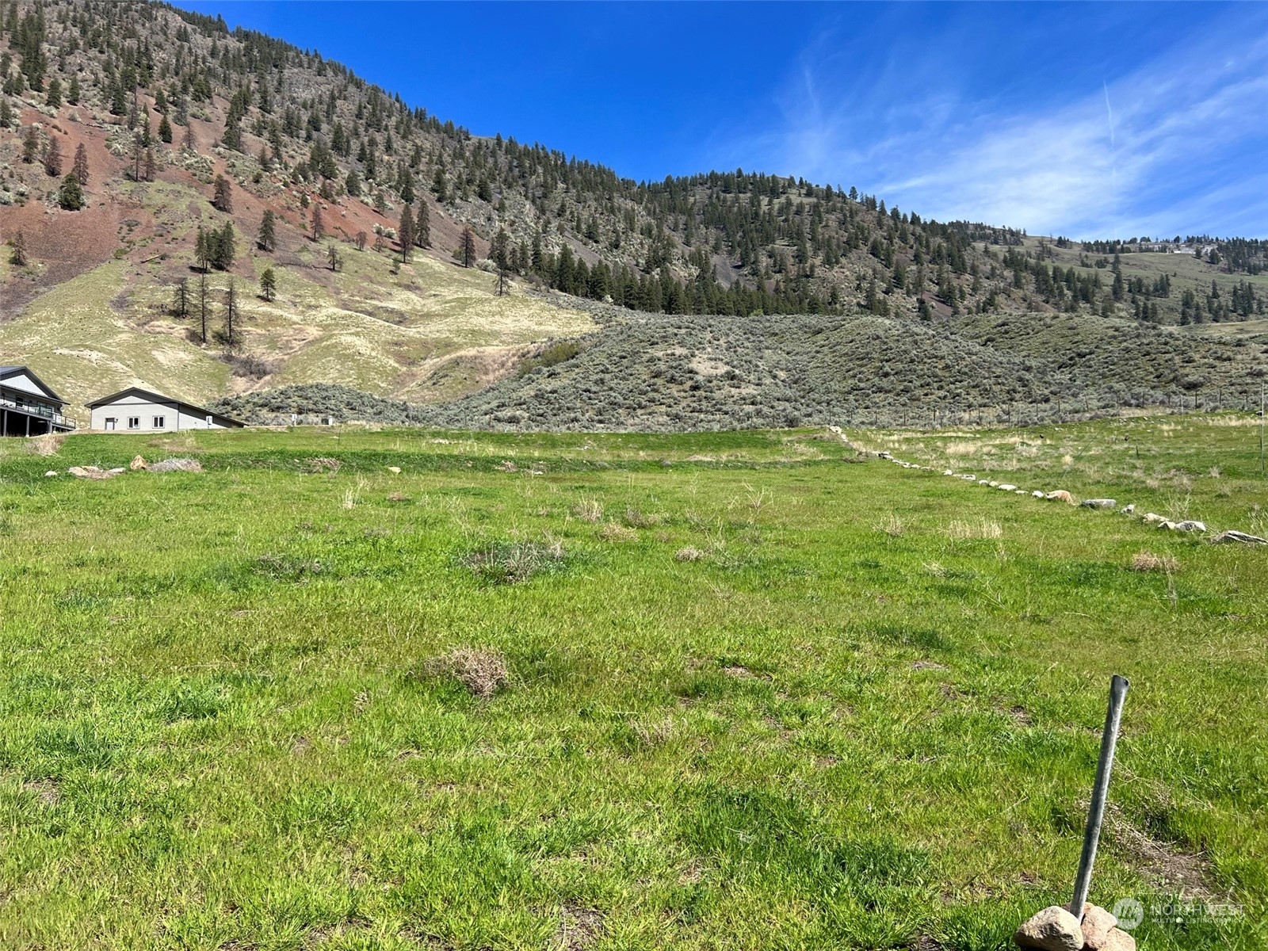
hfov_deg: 67.3
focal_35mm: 26
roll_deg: +0.3
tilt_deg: +5.1
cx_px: 634
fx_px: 952
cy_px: 476
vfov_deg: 53.1
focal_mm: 5.7
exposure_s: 1/3257
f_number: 1.5
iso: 50
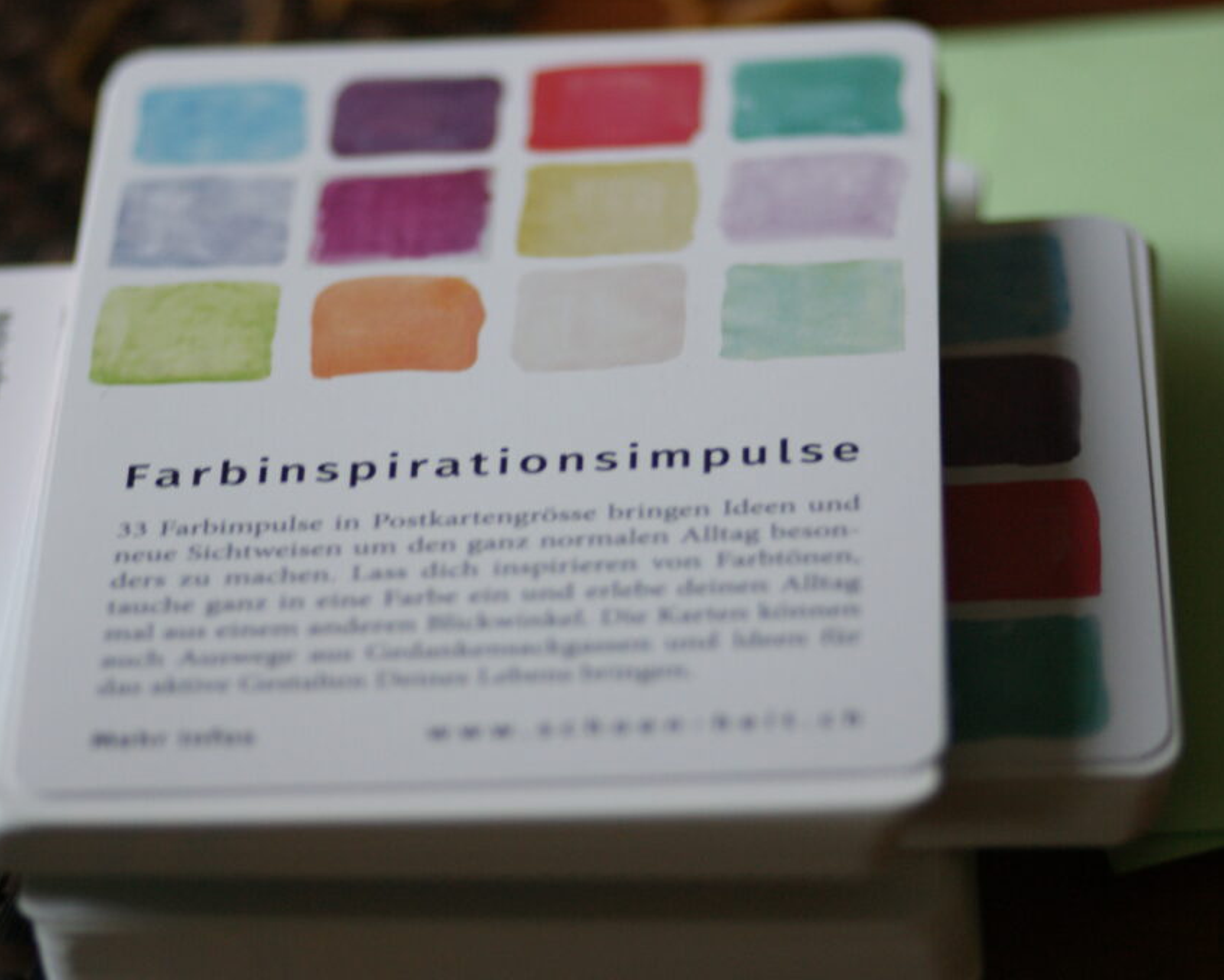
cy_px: 489
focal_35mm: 170
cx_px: 594
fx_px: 6160
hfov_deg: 11.3
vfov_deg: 9.1
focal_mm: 100
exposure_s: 1/20
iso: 400
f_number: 2.8
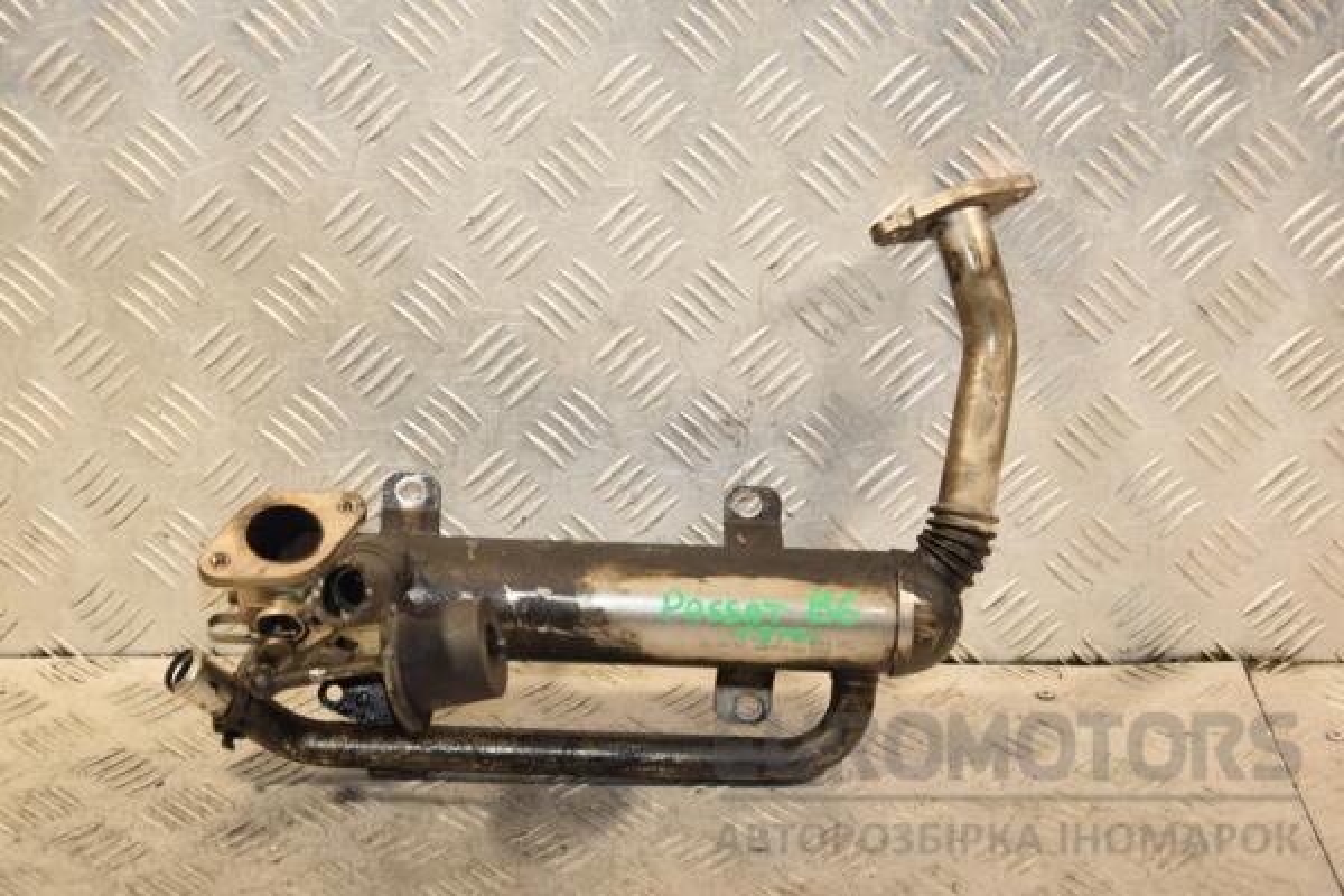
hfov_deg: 26.0
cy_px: 448
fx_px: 2912
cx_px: 672
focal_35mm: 78
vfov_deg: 17.5
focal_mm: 52
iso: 800
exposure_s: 1/160
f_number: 5
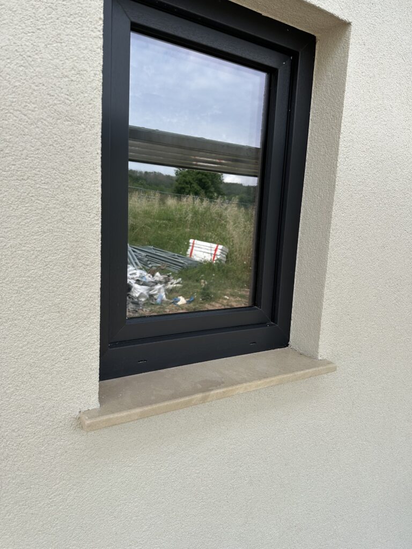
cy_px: 274
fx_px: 381
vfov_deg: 71.6
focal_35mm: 24
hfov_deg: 56.8
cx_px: 206
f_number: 1.78
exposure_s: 1/1949
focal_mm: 6.86
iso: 80
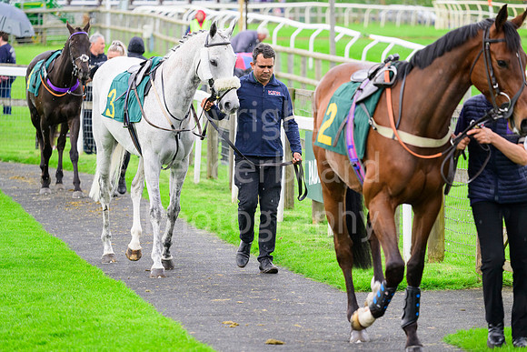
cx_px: 264
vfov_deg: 6.2
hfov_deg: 9.4
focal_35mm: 220
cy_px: 176
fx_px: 3221
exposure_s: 1/640
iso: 1600
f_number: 5.6
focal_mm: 220
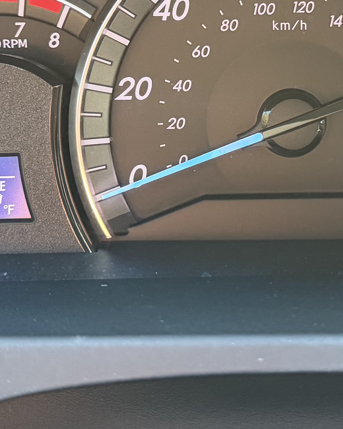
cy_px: 52
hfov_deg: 19.5
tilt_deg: -15.3
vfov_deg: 23.9
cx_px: 258
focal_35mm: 78
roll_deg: -2.4
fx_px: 990
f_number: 1.78
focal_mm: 6.76
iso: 500
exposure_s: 1/60
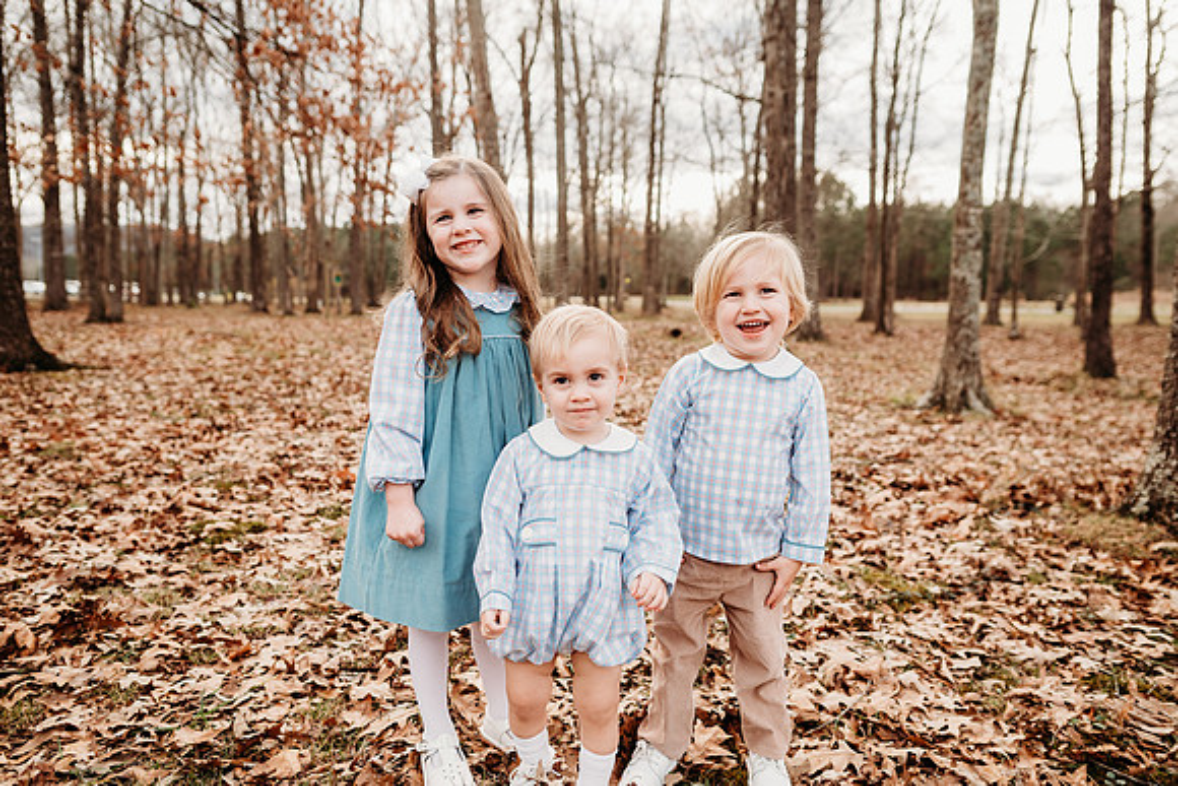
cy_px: 393
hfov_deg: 73.7
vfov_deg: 53.2
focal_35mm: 24
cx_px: 589
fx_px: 785
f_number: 3.2
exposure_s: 1/250
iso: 100
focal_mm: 24
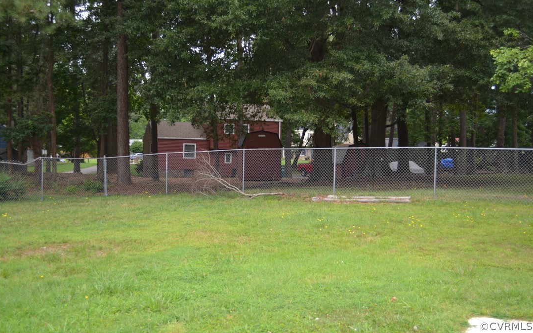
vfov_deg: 32.0
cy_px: 155
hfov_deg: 49.3
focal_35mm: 40
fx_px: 581
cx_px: 266
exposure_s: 1/125
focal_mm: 26
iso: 100
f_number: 4.2
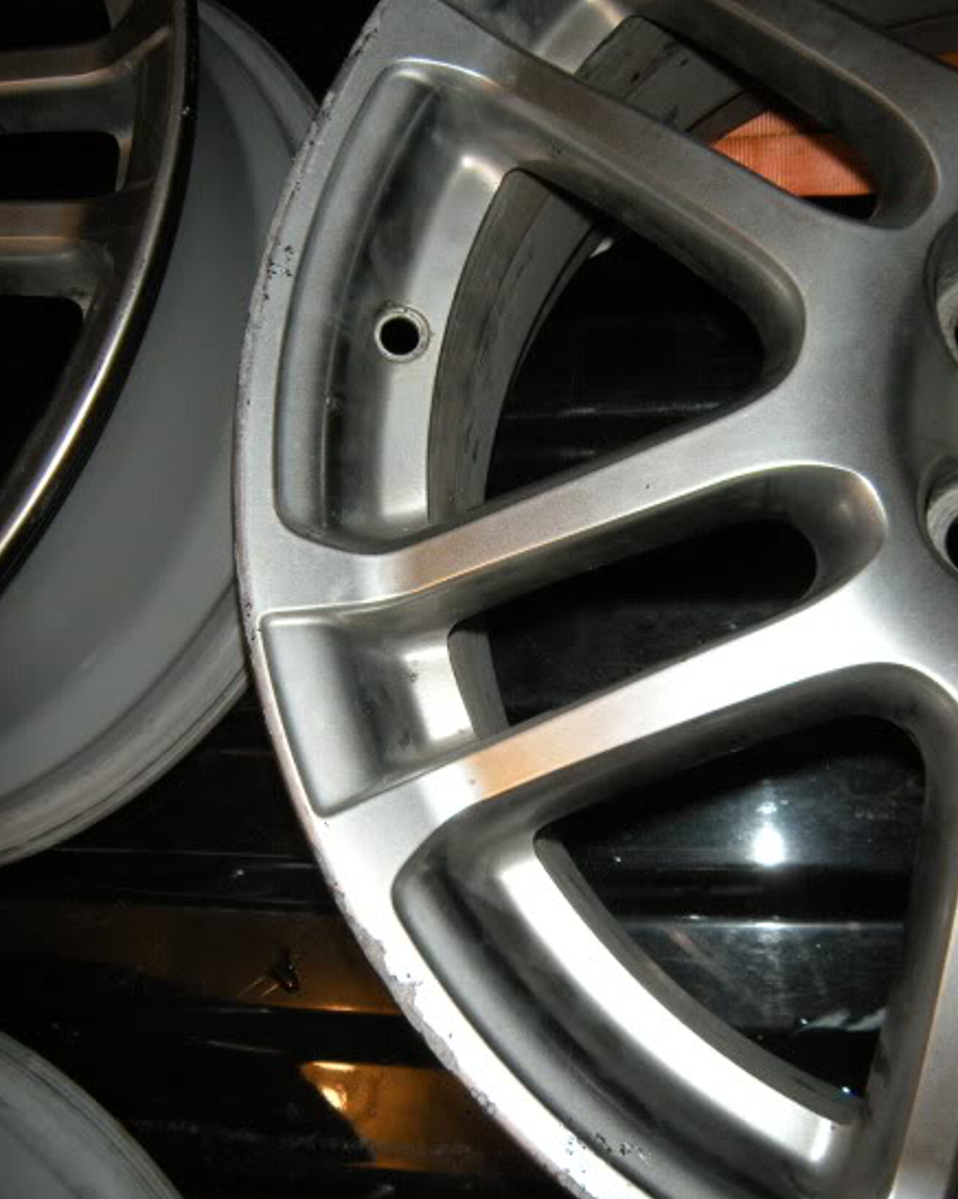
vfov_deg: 45.8
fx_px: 1419
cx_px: 447
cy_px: 594
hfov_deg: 37.3
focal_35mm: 40
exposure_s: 1/60
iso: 200
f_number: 3.8
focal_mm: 5.9
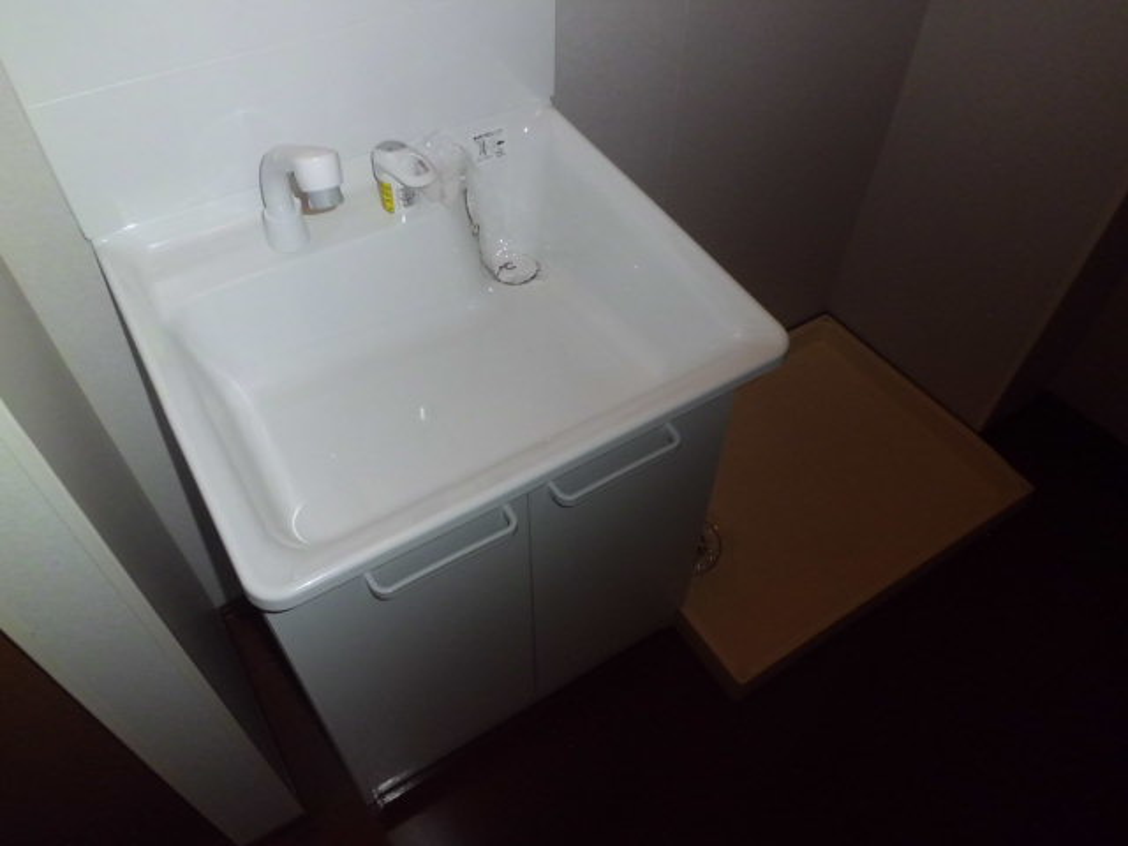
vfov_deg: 53.1
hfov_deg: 67.3
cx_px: 564
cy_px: 423
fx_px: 847
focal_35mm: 26
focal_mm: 4.7
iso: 100
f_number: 2.8
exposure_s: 1/60
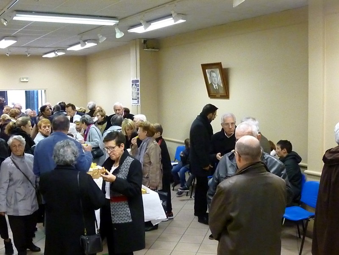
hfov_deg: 42.1
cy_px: 128
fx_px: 441
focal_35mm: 45
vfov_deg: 32.2
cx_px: 170
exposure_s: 1/60
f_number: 3.9
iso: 2000
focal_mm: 8
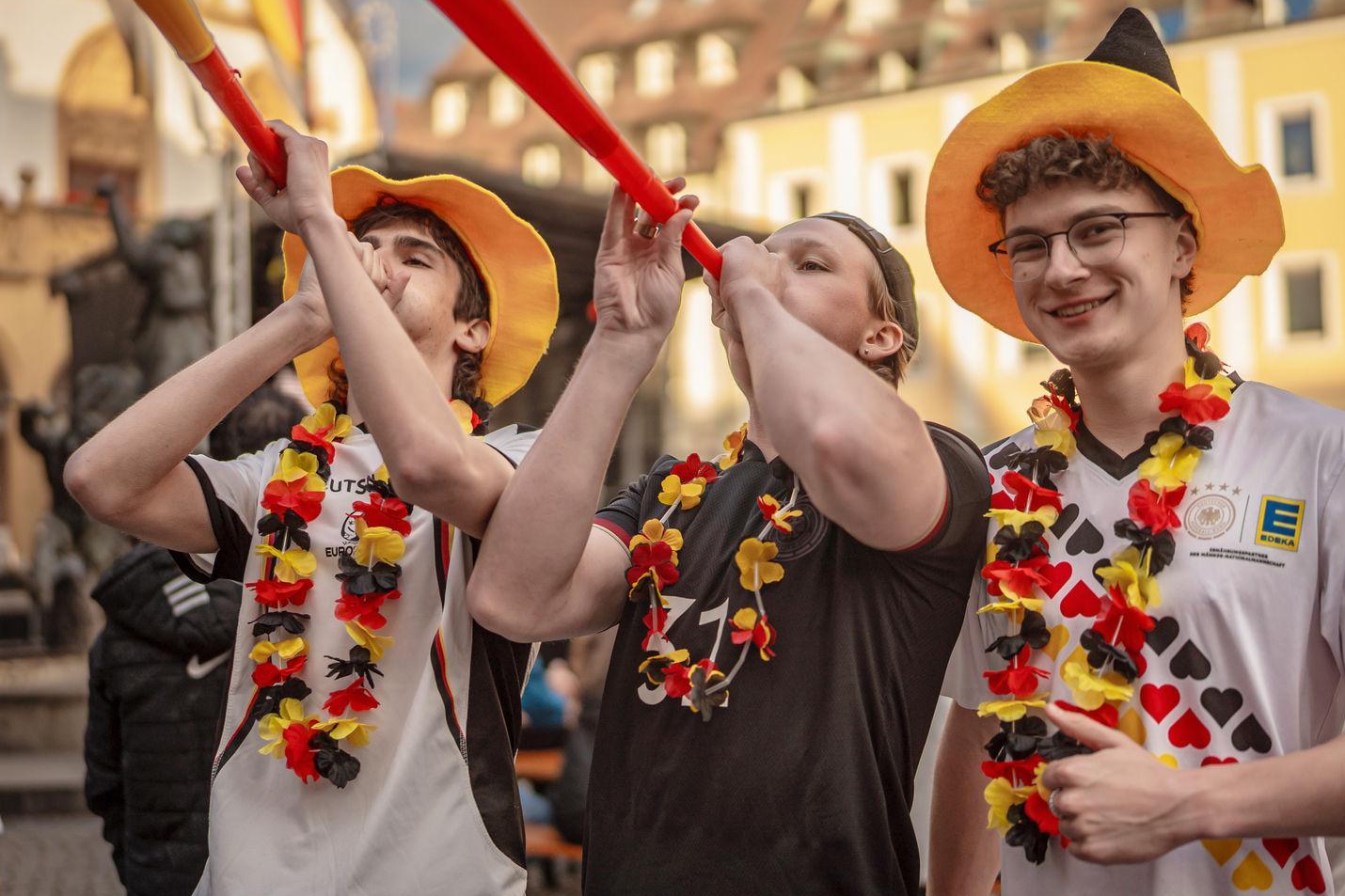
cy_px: 478
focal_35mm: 47
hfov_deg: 41.9
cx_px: 730
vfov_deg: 28.6
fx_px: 1756
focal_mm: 35
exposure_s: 1/2000
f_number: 1.2
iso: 125
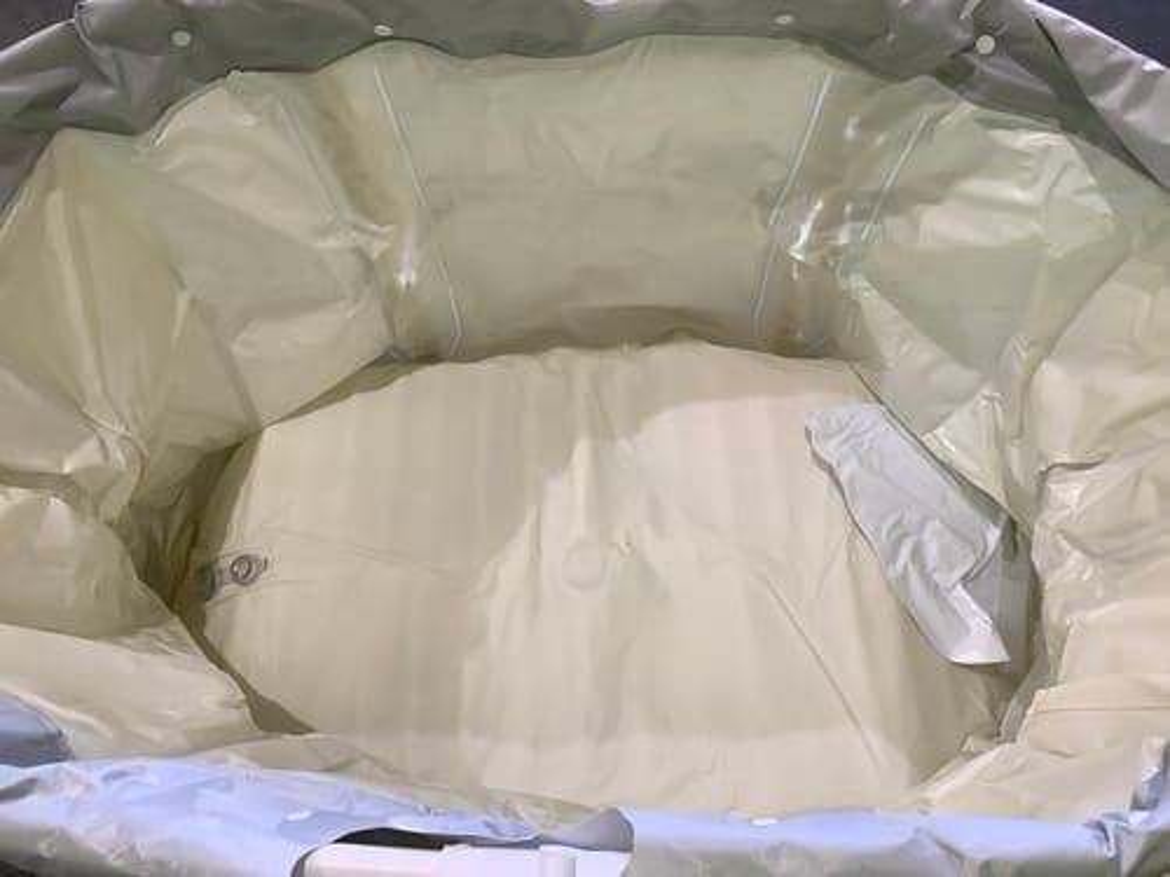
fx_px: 1048
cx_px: 585
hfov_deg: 58.4
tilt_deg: -60.8
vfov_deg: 45.4
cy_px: 438
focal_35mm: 31
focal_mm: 3.3
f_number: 2.4
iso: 80
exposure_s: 1/50
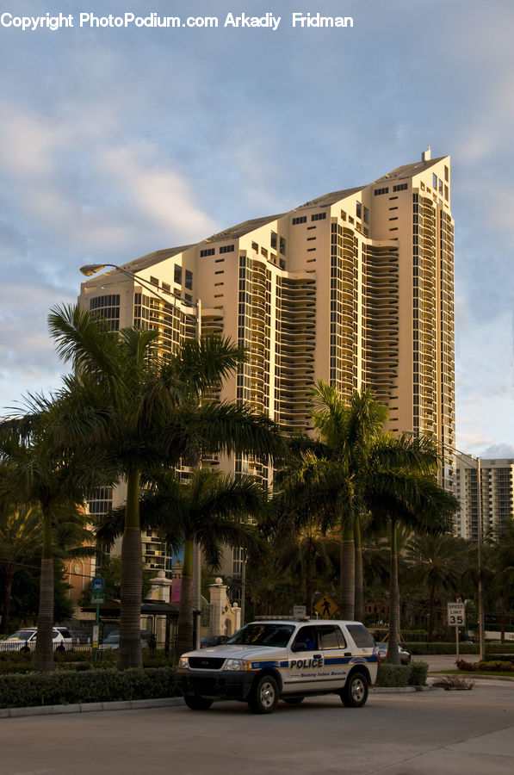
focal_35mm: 48
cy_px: 388
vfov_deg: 41.2
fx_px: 1031
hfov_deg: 28.0
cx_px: 257
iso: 200
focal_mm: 32
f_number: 6.3
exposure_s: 1/80
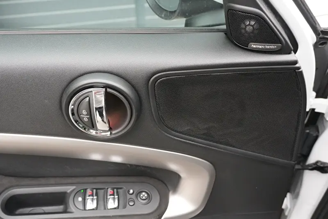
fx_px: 314
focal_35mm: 34
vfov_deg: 38.3
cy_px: 110
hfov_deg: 55.1
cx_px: 164
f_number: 4
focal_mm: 23
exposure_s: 1/125
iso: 6400
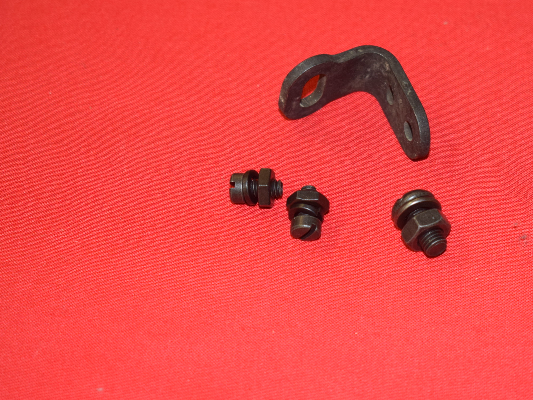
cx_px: 348
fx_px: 1524
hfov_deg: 19.8
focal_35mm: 99
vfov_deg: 14.9
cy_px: 162
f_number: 5.3
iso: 800
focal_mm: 46
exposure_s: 1/60
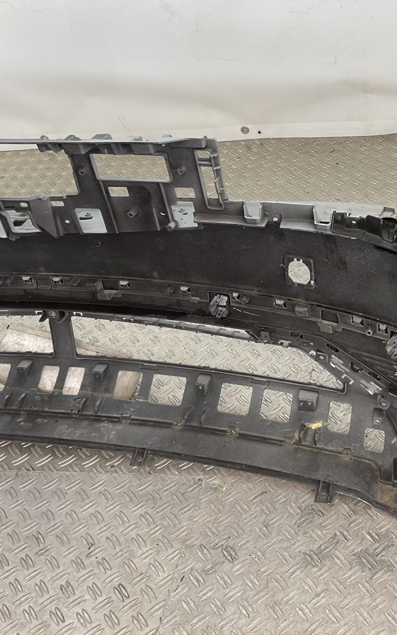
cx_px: 311
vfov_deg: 41.8
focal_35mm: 48
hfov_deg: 26.4
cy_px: 320
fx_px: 831
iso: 16
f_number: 1.8
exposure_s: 1/104
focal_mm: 3
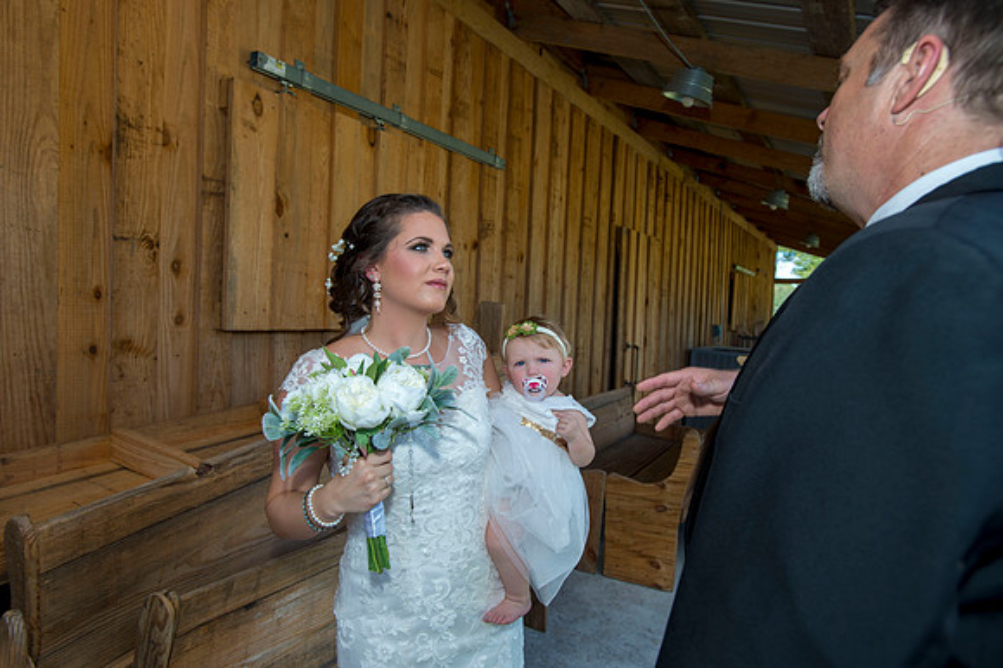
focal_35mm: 24
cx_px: 502
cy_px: 334
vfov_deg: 53.1
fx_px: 668
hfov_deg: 73.8
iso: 160
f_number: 4.5
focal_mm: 24
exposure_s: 1/160
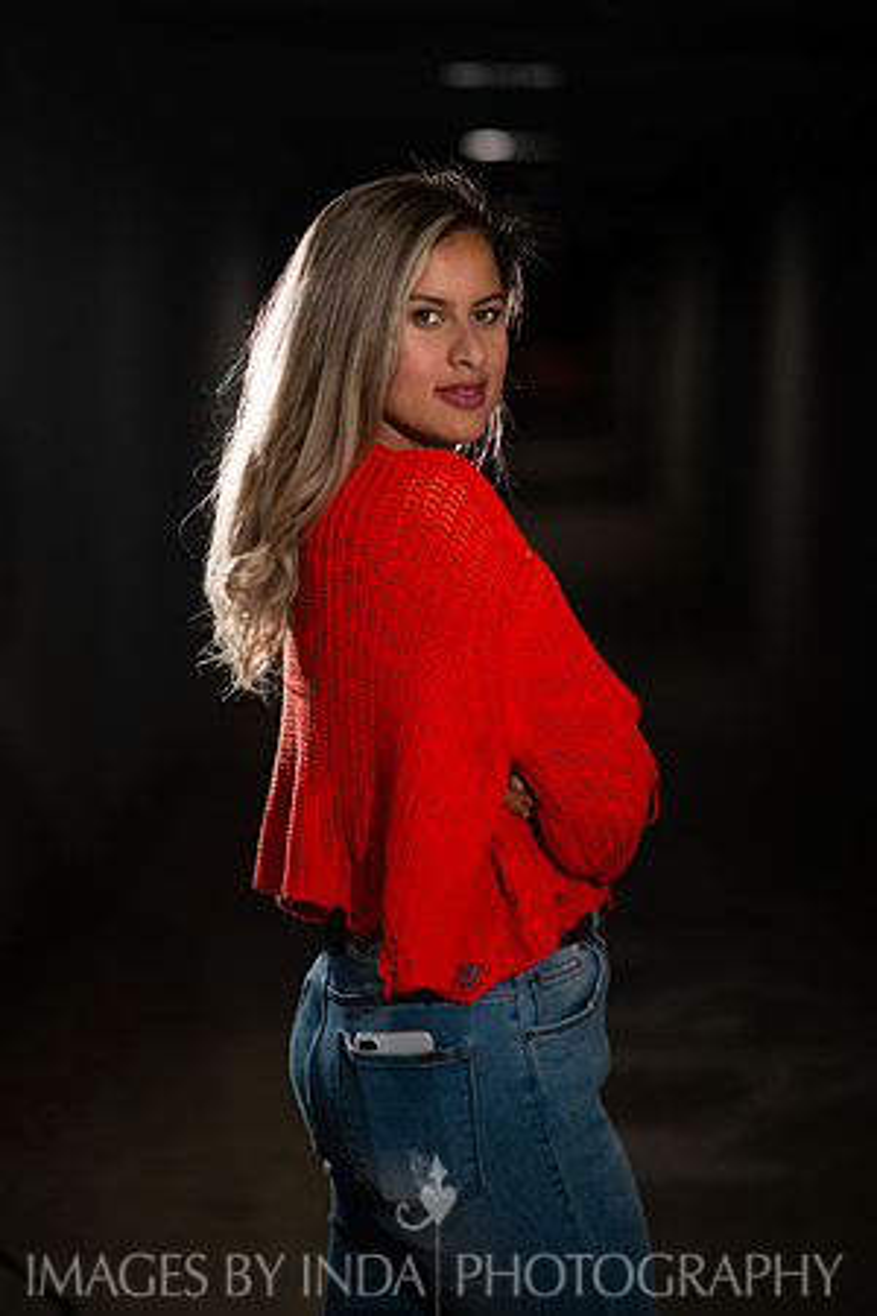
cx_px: 438
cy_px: 658
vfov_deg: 23.9
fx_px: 3106
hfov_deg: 16.1
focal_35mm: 85
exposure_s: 1/200
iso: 200
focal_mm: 85
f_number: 1.8
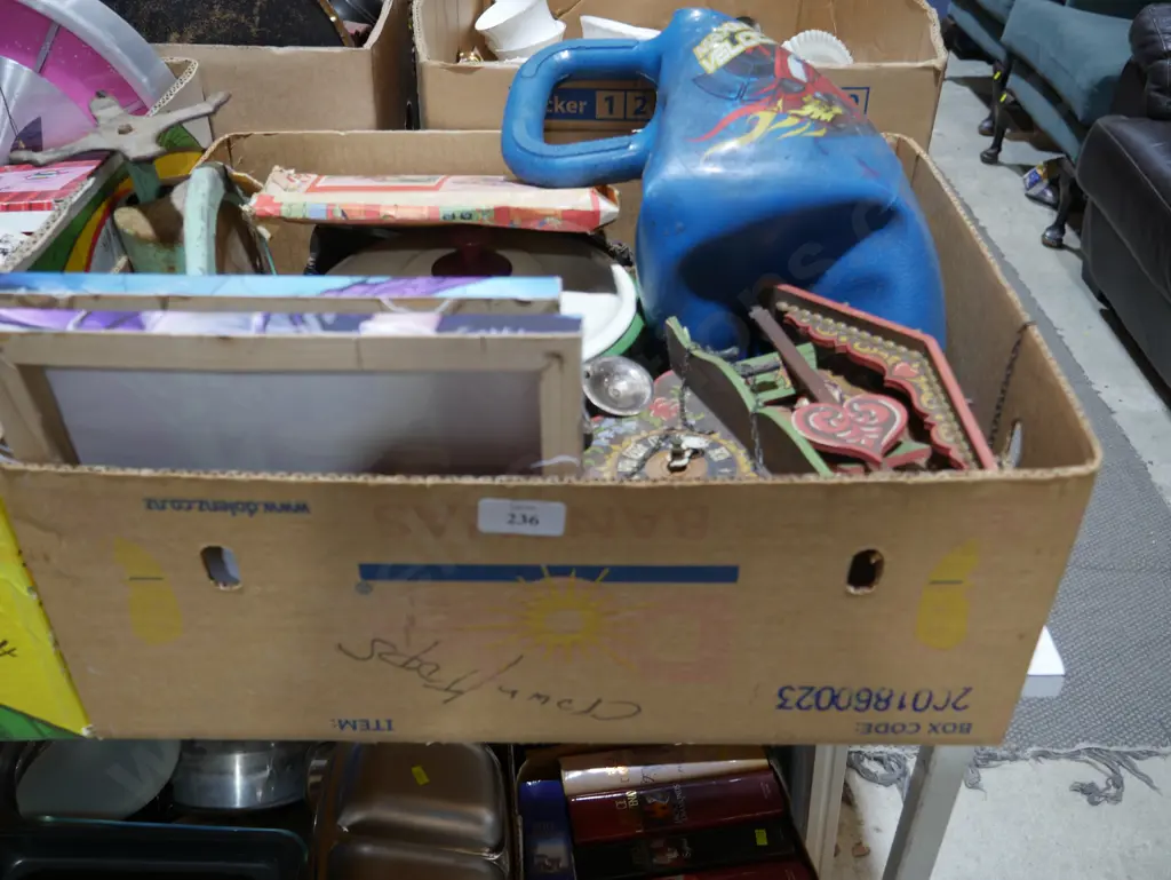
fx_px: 1083
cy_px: 440
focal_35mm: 32
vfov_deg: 44.2
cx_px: 586
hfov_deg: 56.8
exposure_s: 1/60
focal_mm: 16
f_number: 3.6
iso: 250
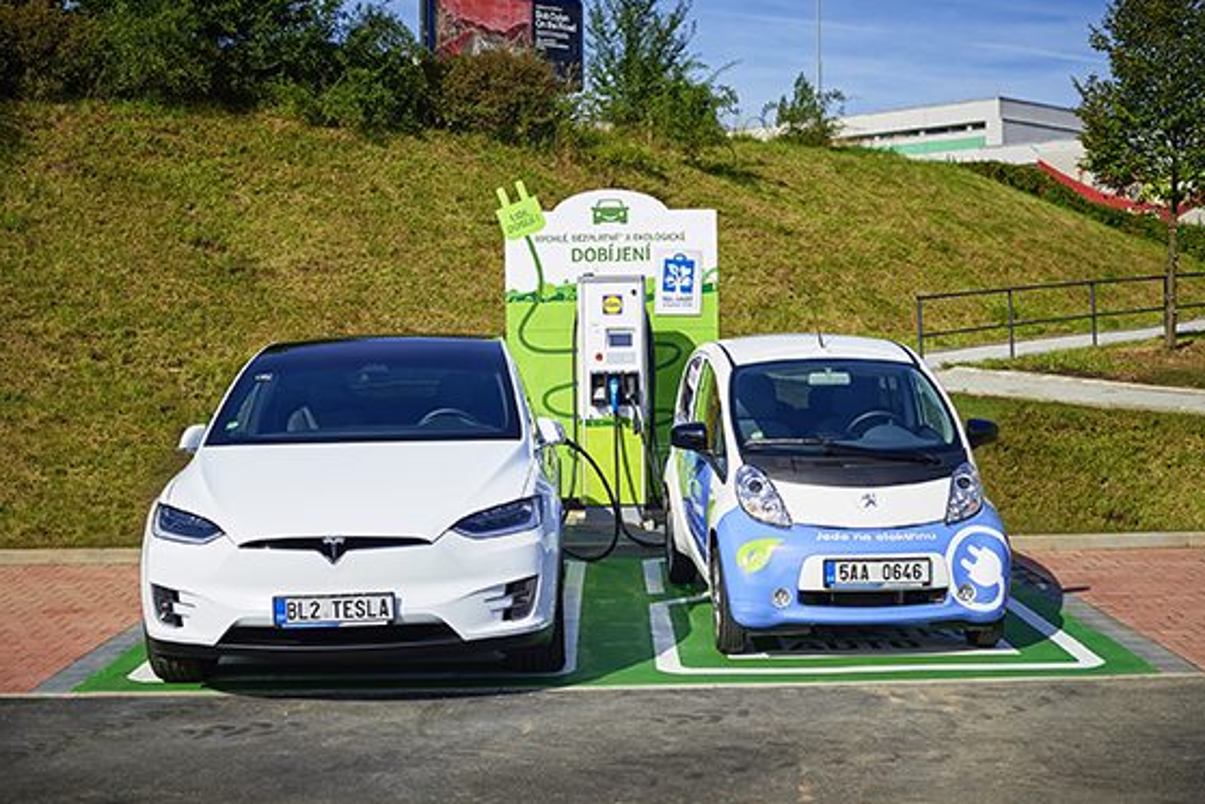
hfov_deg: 38.9
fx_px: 1707
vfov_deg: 26.5
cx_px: 609
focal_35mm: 51
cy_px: 405
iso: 200
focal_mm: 50
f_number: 5.6
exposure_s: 1/1000
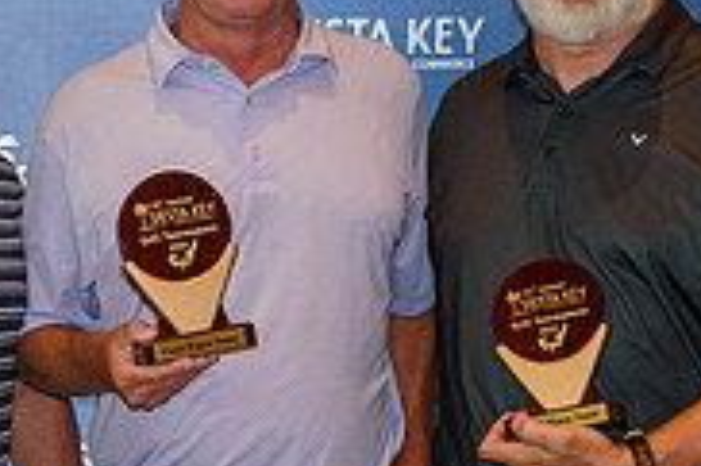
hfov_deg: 23.3
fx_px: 1673
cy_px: 406
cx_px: 127
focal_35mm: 86
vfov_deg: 15.7
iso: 800
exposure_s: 1/125
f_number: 5.6
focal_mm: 18
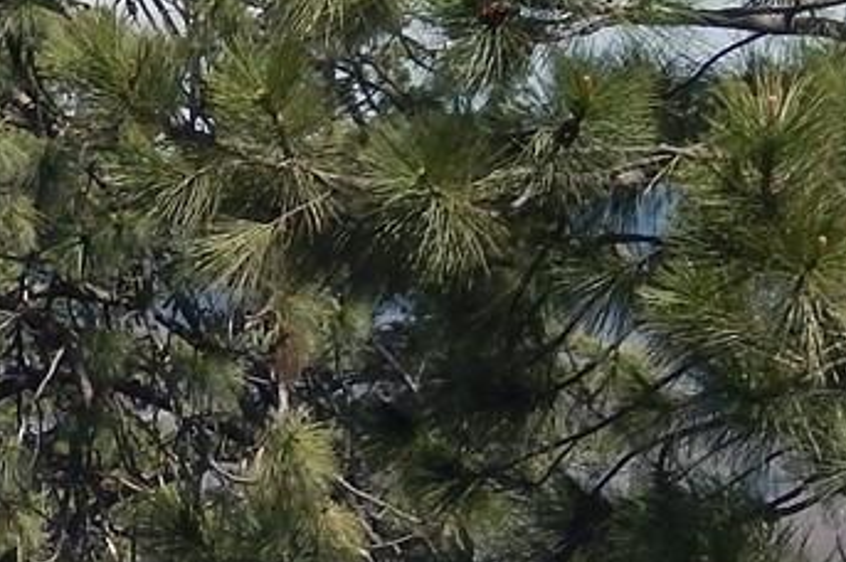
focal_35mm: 369
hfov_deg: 5.5
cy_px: 786
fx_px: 8663
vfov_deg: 3.7
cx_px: -654
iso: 125
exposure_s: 1/1000
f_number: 4.2
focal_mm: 13.5
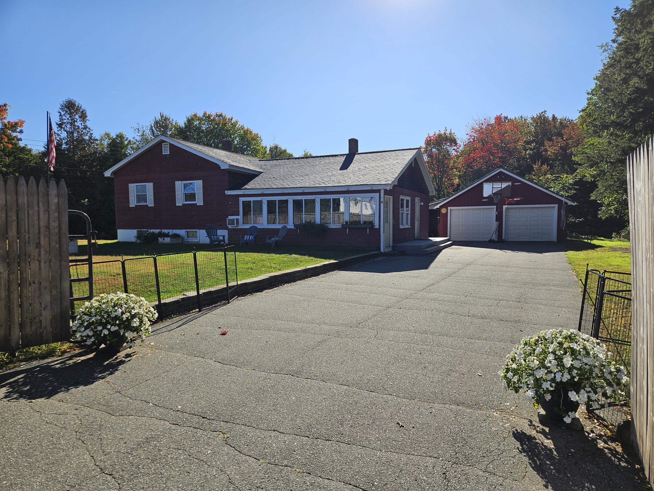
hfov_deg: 73.9
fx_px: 435
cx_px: 327
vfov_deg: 58.9
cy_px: 246
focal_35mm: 23
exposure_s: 1/2066
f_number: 1.8
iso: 25
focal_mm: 5.4
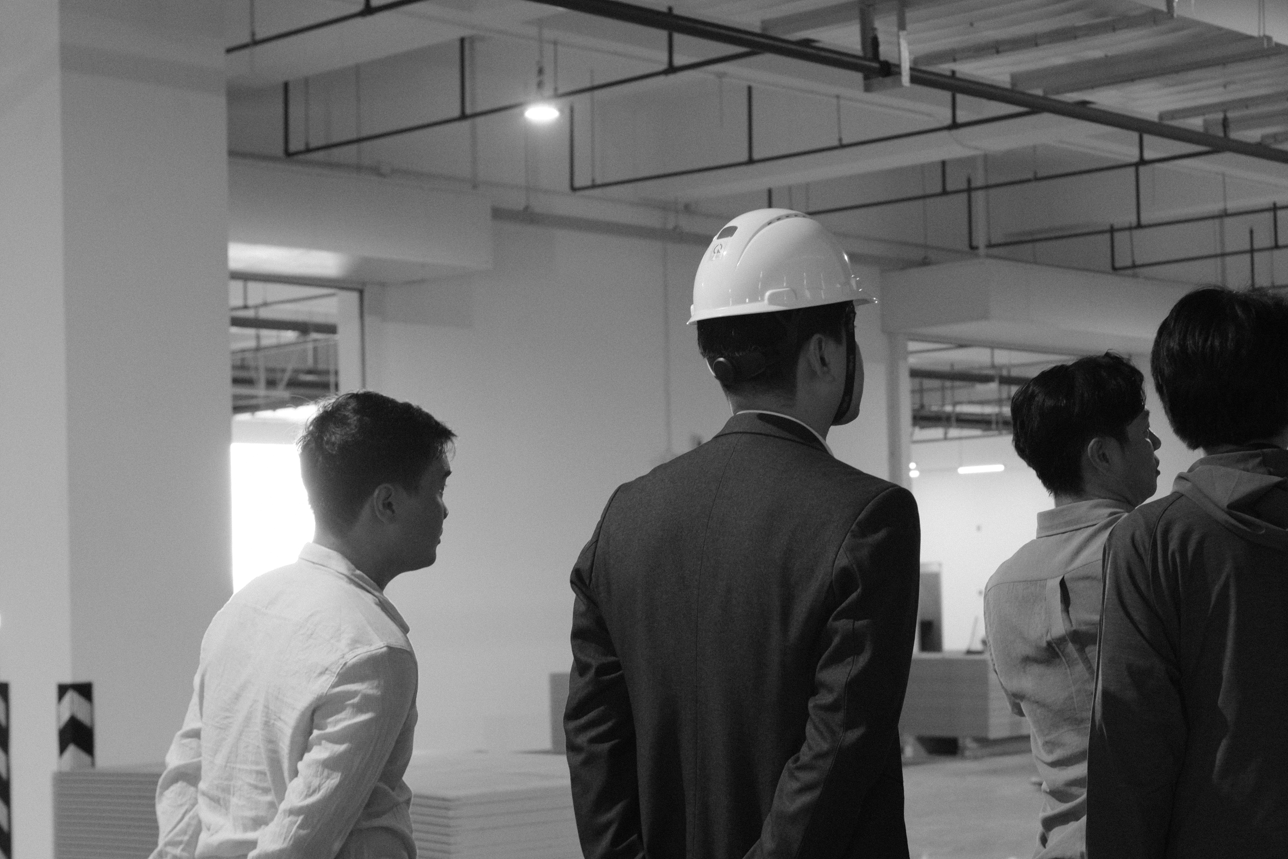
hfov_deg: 29.6
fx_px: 2433
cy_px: 516
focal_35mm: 68
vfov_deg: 20.0
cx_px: 788
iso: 3200
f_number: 3.6
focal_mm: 30
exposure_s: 1/125
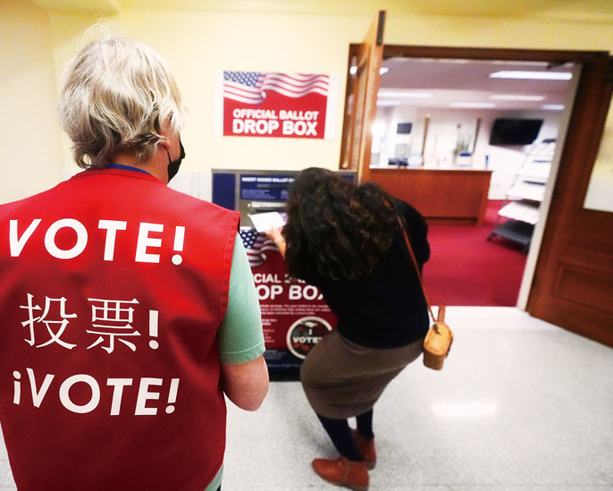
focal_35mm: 20
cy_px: 238
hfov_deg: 79.6
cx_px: 253
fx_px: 363
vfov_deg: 68.1
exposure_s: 1/500
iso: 8000
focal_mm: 17
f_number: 3.5
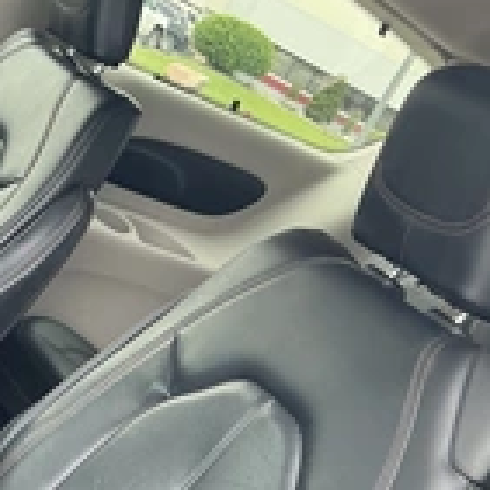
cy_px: 487
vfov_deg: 23.6
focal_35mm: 70
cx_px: -7
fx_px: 1121
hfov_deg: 23.6
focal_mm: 3
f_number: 1.8
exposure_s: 1/71
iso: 64
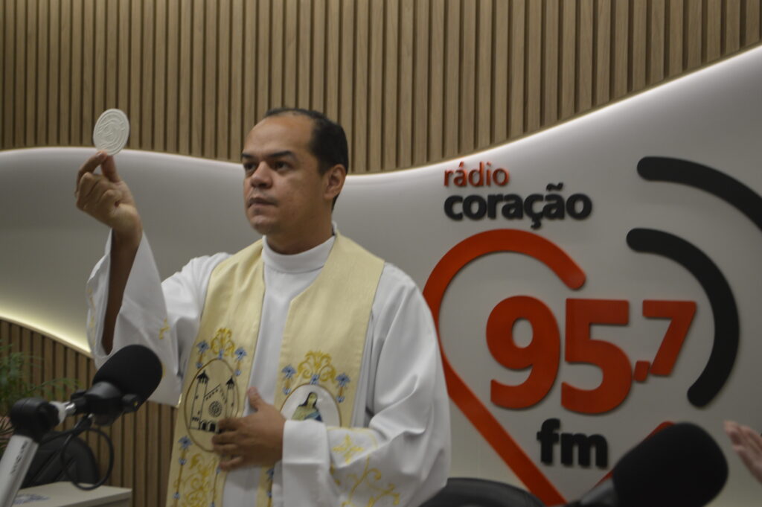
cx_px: 381
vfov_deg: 22.6
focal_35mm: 60
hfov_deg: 33.4
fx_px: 1269
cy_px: 254
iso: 500
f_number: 5.3
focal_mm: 40
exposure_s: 1/60
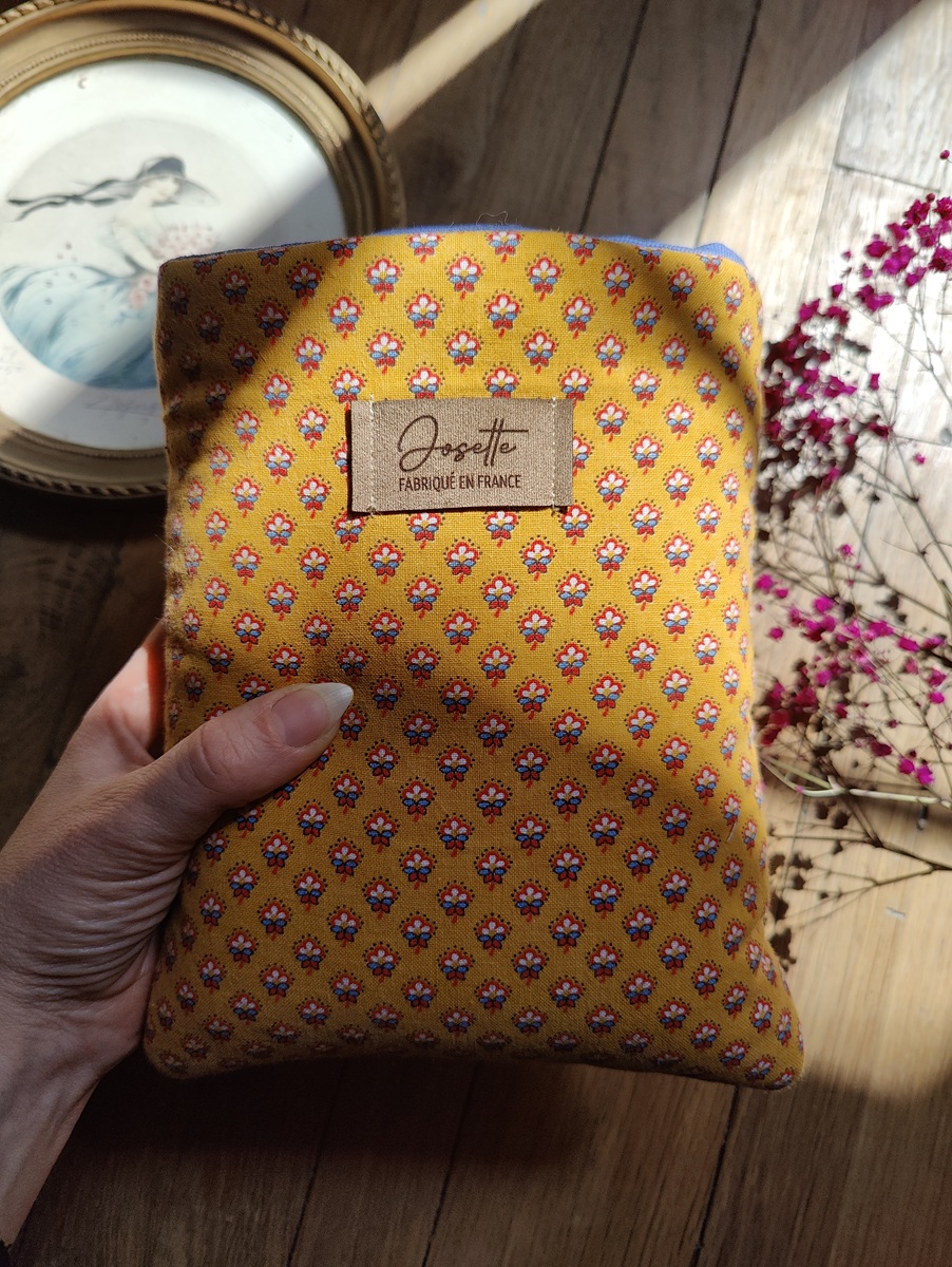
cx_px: 476
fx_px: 842
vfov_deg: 73.9
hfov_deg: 58.9
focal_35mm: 23
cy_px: 634
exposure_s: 1/1468
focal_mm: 6.06
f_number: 1.8
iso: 50
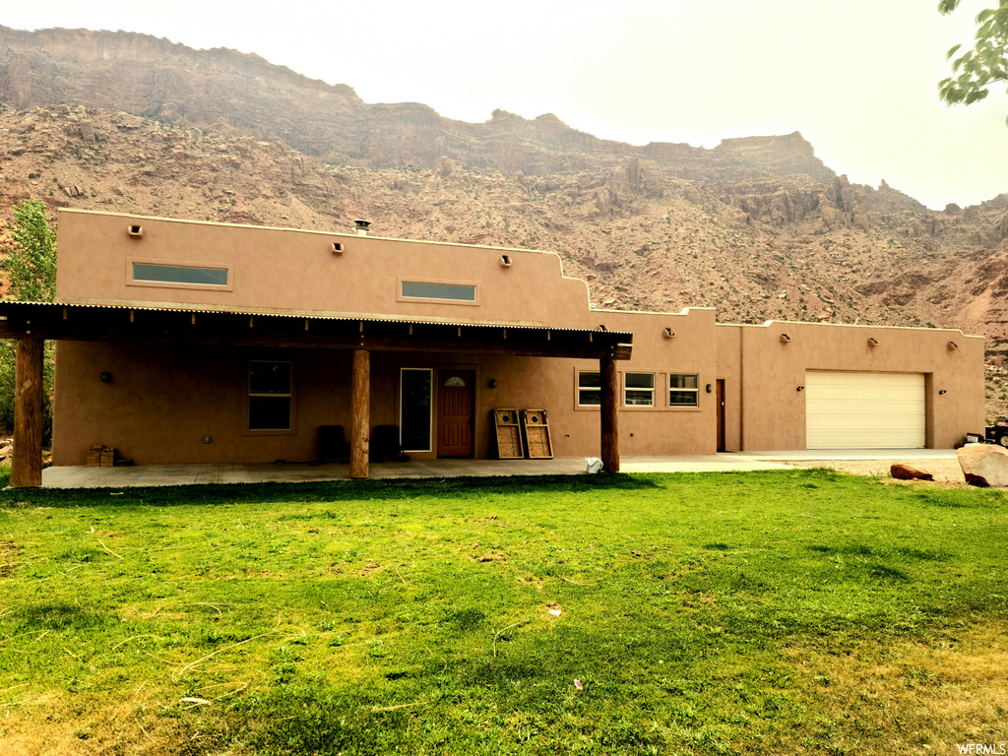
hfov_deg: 69.4
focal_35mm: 25
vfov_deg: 54.9
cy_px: 378
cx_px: 504
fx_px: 728
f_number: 1.8
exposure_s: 1/1111
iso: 16
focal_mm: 7
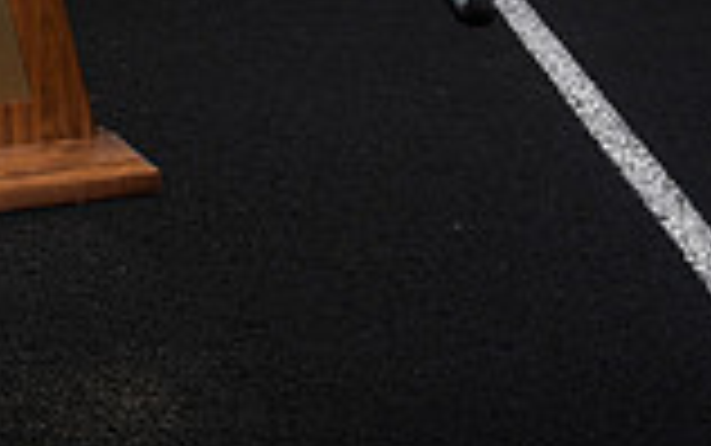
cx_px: 81
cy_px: -541
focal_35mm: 116
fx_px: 2249
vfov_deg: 10.2
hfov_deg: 17.7
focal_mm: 40
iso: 250
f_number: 8
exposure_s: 1/250
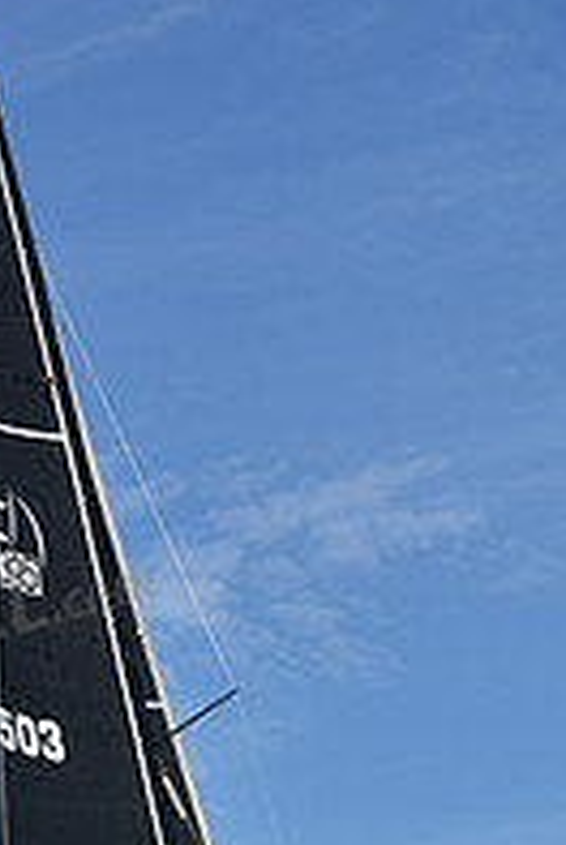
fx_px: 4841
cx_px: 379
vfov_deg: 9.7
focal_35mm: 206
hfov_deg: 6.7
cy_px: 1205
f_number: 8
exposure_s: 1/1600
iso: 250
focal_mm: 70
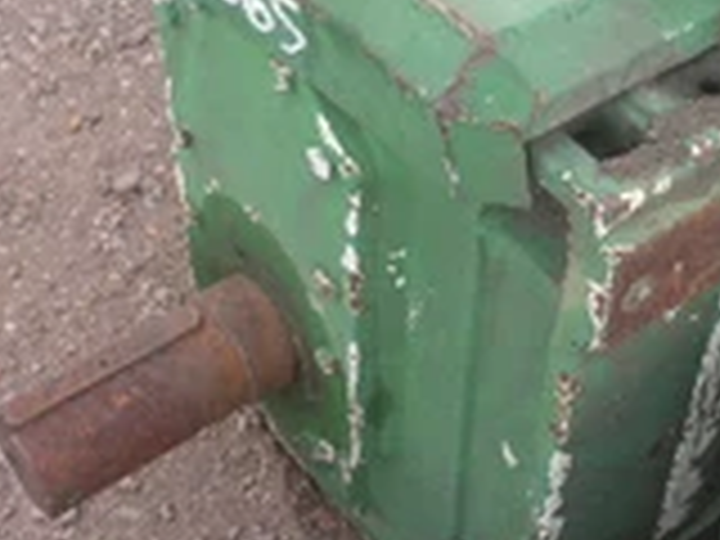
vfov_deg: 21.0
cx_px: 585
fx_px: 1456
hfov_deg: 27.2
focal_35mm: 70
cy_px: 230
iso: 64
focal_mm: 5
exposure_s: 1/50
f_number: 3
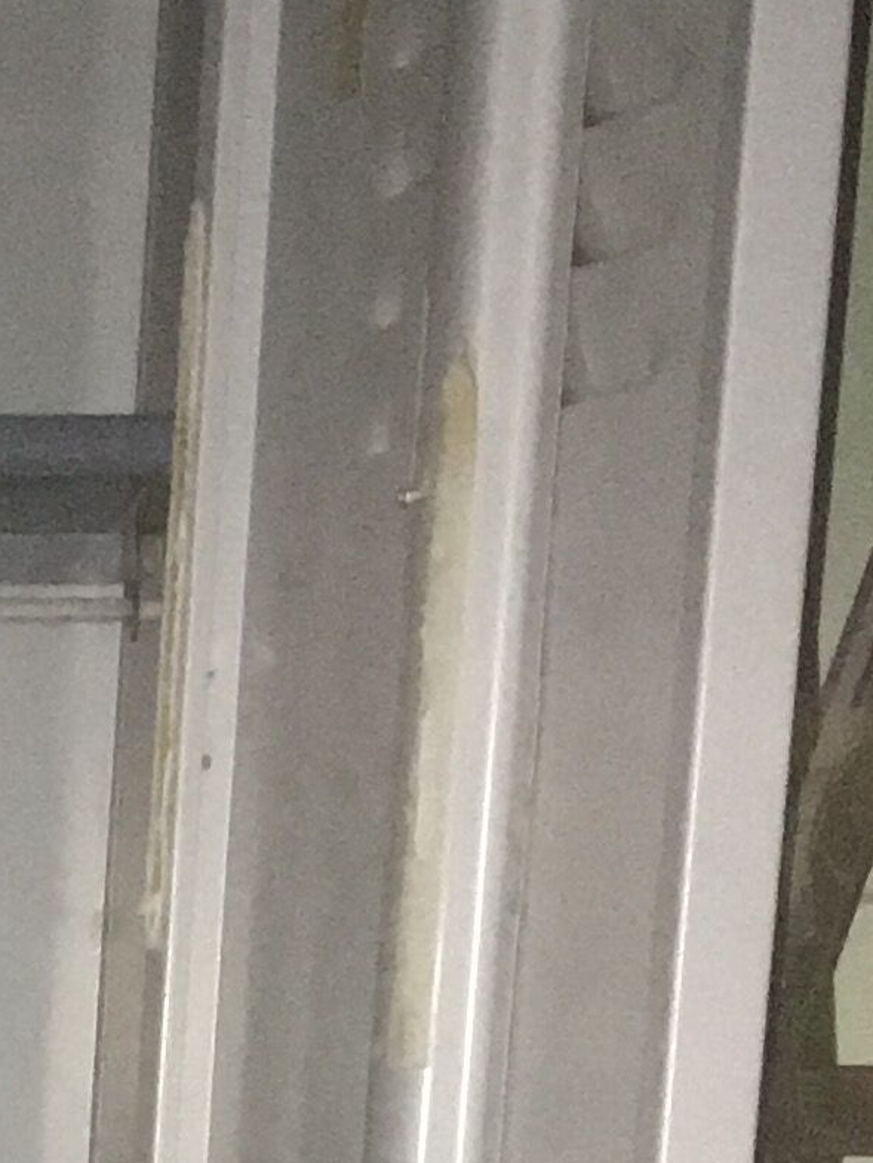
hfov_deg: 9.3
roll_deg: -3.1
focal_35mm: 149
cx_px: -855
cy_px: 2218
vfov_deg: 12.0
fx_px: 5009
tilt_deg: -14.5
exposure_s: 1/17
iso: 250
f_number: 2.2
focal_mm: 4.15
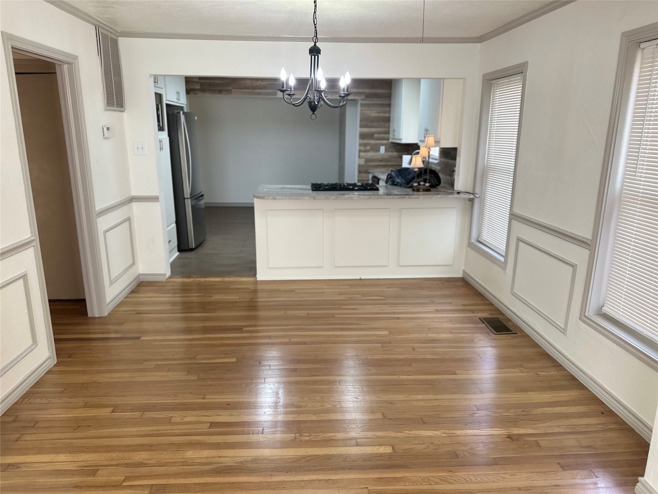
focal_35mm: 24
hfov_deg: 71.6
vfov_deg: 56.8
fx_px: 456
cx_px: 329
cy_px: 247
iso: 200
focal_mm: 6.86
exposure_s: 1/120
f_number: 1.78
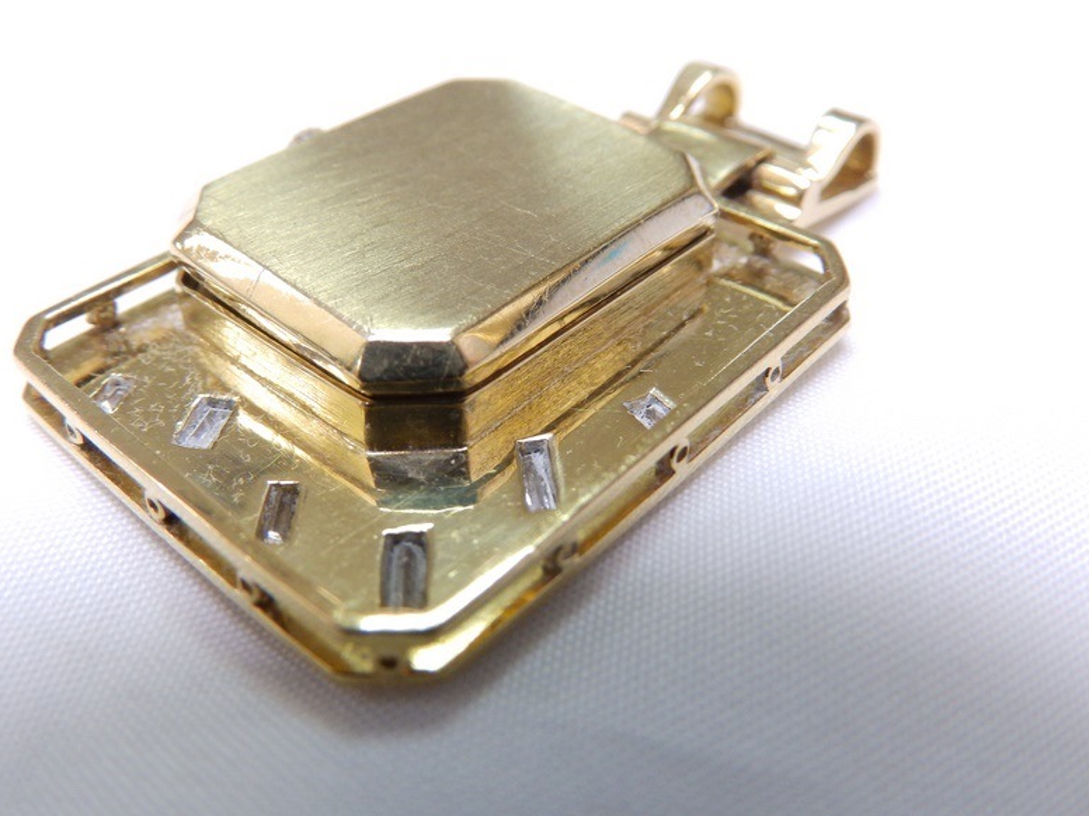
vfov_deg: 42.9
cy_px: 411
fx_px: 1038
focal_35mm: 33
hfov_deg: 55.3
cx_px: 530
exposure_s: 1/30
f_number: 3.7
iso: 400
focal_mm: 5.7
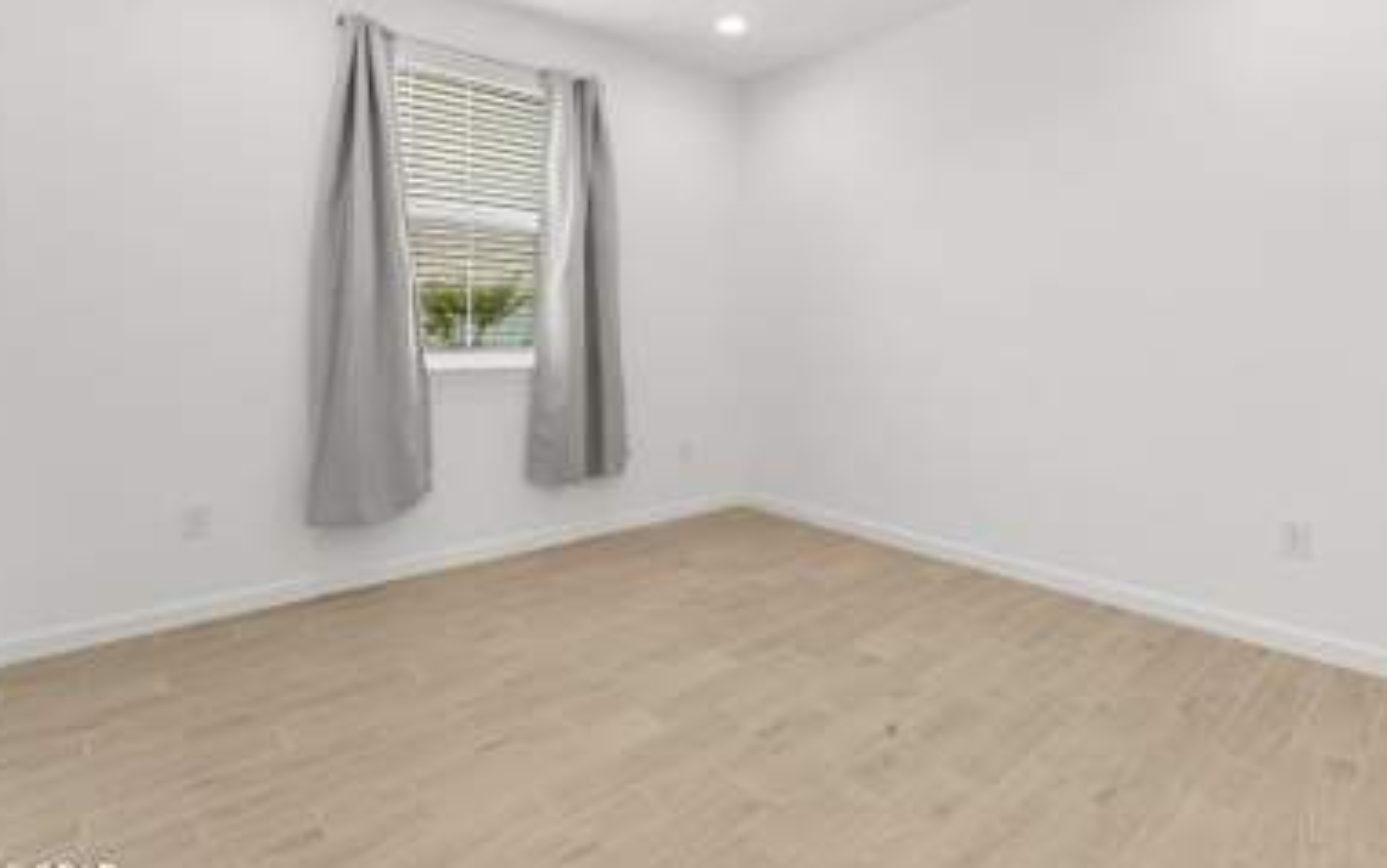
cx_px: 796
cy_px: 345
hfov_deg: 88.0
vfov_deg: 62.3
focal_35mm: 19
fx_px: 710
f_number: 8
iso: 400
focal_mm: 14.6
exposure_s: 1/25
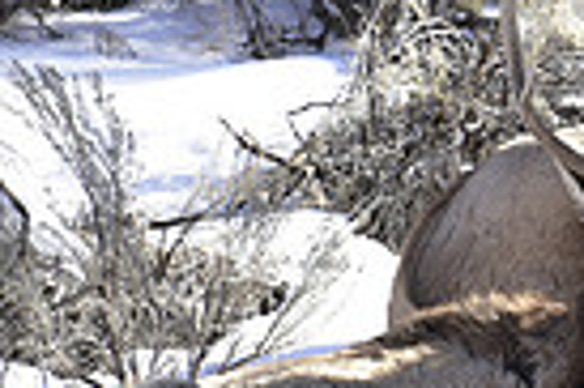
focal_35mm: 1061
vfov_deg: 1.3
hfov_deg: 1.9
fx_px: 17191
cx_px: 584
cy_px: 254
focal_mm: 250
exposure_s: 1/640
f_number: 7.1
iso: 640
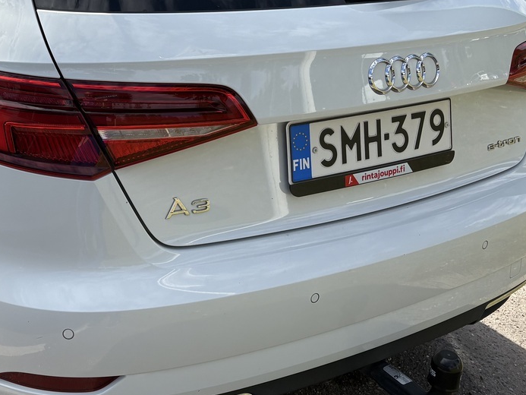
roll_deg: -2.4
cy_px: 105
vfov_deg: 26.7
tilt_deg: -18.9
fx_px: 821
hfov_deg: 34.5
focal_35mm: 54
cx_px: 111
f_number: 1.6
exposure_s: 1/2985
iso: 50
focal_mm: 5.96
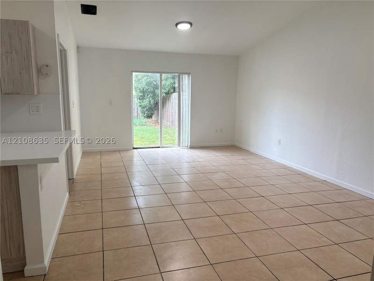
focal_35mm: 26
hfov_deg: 67.3
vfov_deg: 53.1
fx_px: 281
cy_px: 140
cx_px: 187
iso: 80
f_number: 1.6
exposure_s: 1/120
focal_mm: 5.96
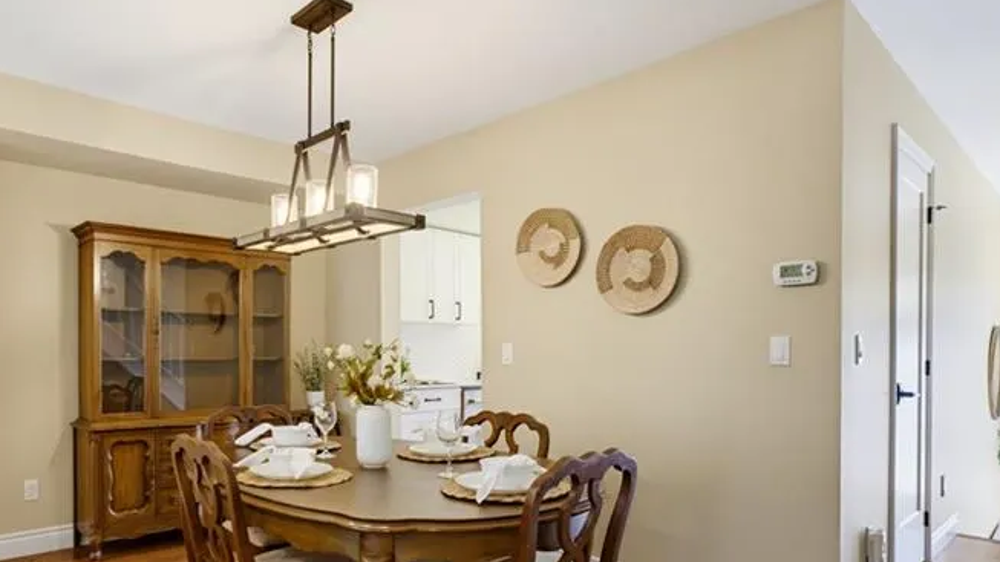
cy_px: 364
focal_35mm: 23
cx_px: 392
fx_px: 610
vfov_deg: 48.8
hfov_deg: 77.7
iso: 800
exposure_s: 1/4
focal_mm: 14
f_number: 9
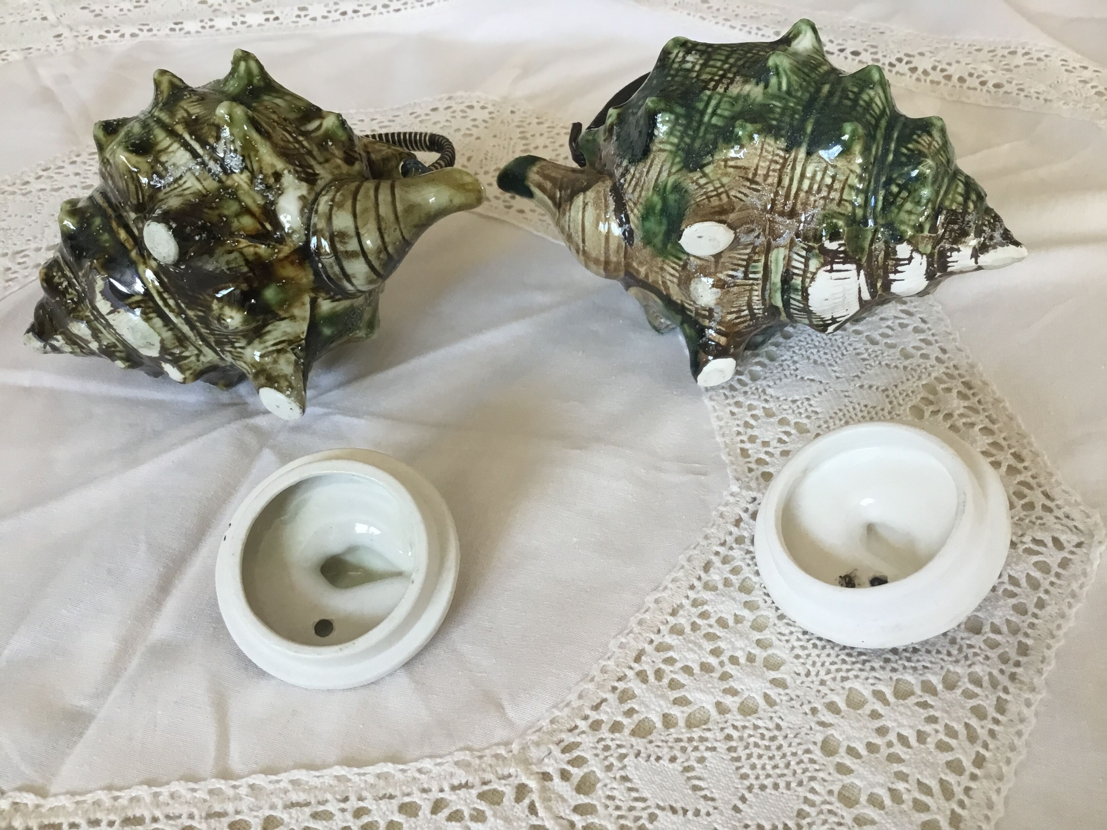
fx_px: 991
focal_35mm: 31
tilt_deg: -41.6
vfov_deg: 45.4
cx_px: 554
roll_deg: +1.2
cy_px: 415
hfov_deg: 58.4
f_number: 2.4
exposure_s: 1/33
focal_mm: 3.3
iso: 40
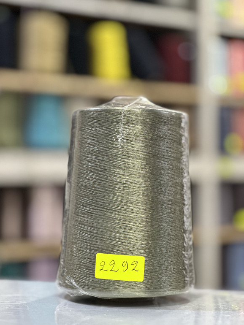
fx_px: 751
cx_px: 119
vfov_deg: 24.4
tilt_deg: +2.0
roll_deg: -0.4
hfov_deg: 18.4
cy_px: 161
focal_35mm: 80
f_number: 2.8
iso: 200
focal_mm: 9
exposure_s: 1/33
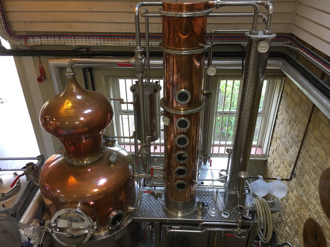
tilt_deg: -31.0
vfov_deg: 48.2
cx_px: 165
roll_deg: +0.6
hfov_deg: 61.7
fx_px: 276
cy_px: 124
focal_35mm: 29
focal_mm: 4.15
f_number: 2.2
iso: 40
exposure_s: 1/33
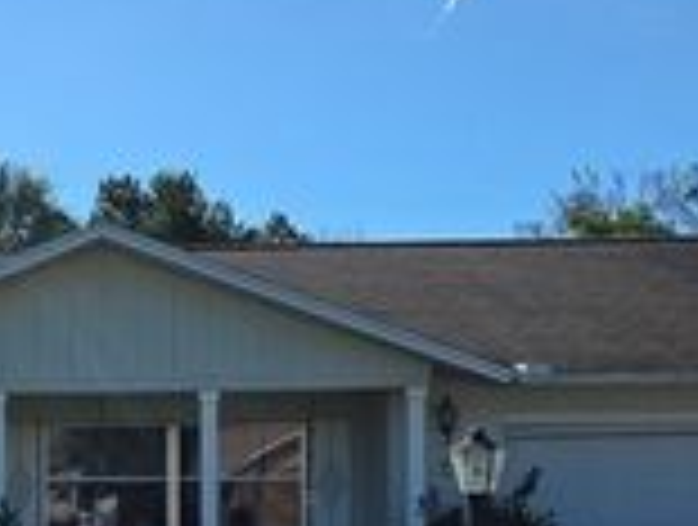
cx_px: 36
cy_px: 560
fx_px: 1496
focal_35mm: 74
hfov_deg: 25.3
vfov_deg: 19.3
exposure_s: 1/7333
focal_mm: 6.3
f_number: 1.7
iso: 80
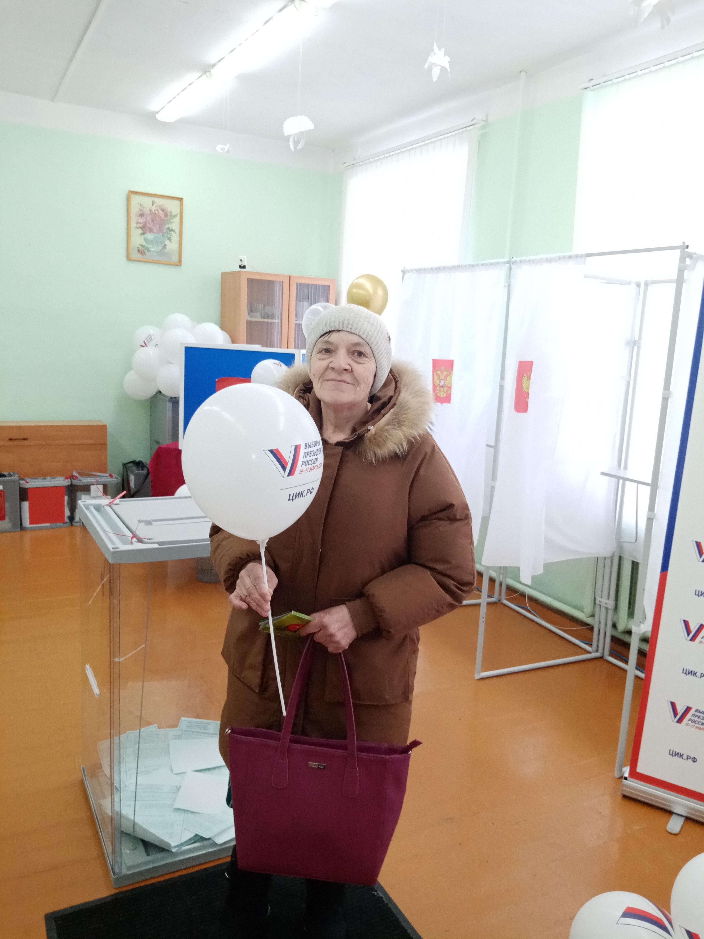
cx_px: 352
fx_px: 705
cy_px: 470
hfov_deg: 53.1
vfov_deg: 67.3
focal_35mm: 26
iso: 142
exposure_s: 1/33.3
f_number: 1.8
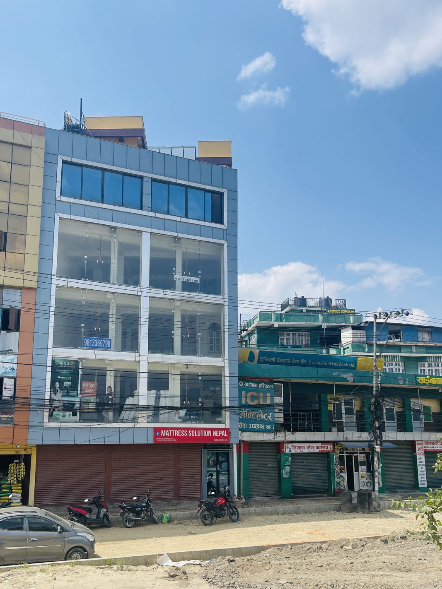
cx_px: 181
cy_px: 330
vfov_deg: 59.8
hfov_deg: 46.6
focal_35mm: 30
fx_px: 511
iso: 32
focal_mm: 5.1
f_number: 1.6
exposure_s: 1/4049
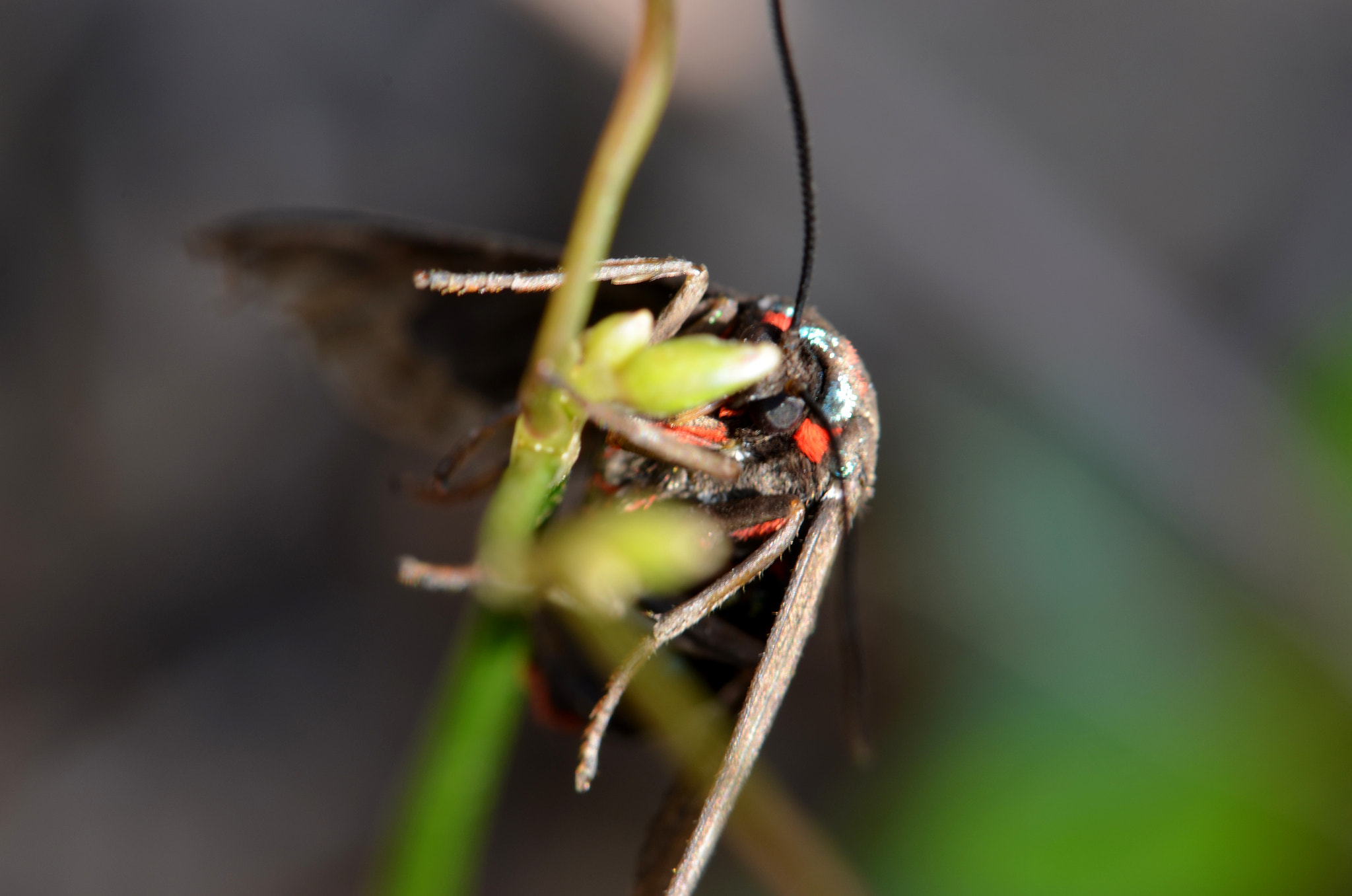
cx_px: 676
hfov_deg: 13.1
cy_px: 448
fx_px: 5902
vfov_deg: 8.7
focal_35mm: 158
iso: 100
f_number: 13
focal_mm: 105
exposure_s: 1/20
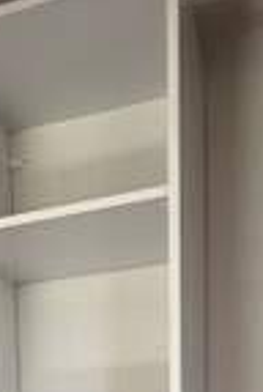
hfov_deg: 20.4
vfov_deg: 24.8
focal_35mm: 65
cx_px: 0
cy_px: 565
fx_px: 709
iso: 125
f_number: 2.2
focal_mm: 2.22
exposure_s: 1/121
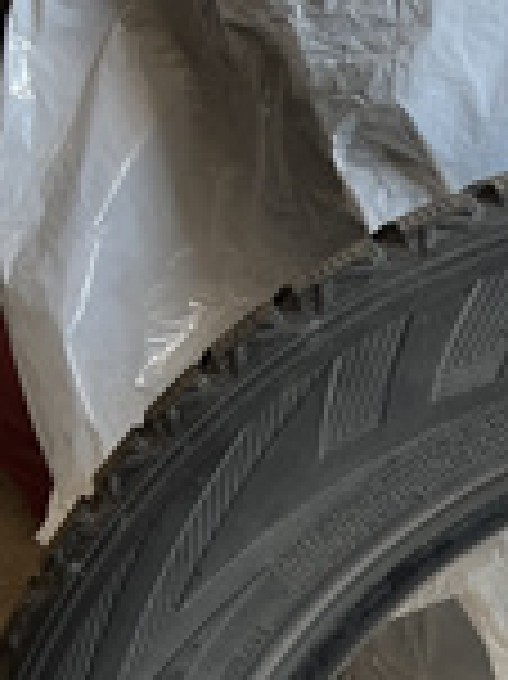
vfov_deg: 20.8
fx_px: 1685
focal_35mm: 86
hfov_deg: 15.9
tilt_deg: -47.5
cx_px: 735
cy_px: 874
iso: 50
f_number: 1.5
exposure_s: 1/377
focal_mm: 5.7
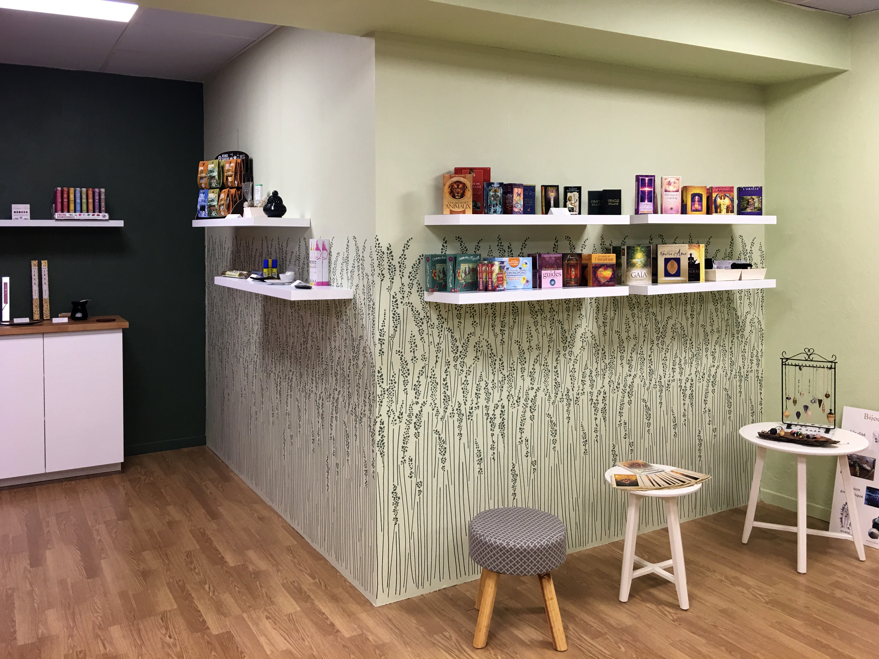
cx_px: 440
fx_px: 736
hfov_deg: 61.7
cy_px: 330
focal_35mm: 29
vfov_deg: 48.2
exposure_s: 1/17
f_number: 2.2
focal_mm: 4.15
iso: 32
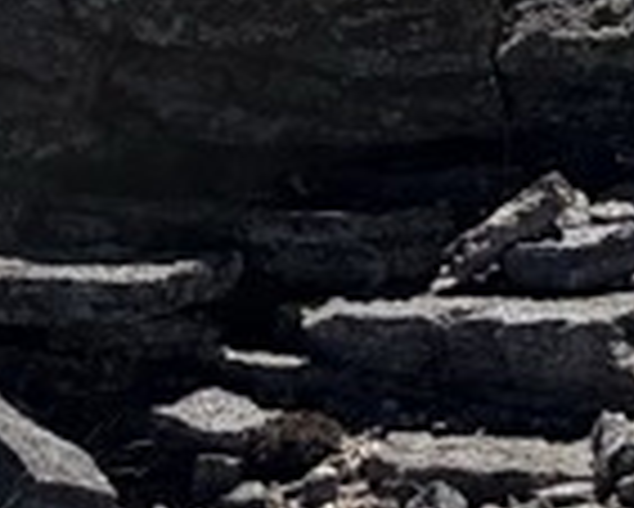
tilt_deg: -5.9
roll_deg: +1.8
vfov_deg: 8.1
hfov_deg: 8.6
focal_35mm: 170
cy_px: -854
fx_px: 3192
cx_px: 2140
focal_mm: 6.76
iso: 80
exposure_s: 1/6711
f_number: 1.78
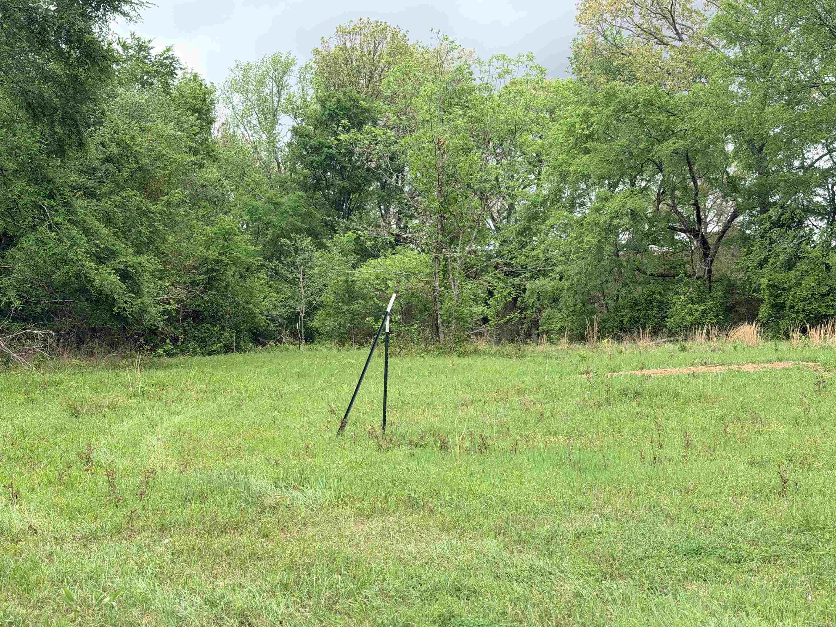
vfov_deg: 30.3
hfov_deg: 39.7
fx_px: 1159
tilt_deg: +0.2
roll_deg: -0.4
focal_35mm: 48
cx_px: 418
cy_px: 314
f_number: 1.78
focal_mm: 6.76
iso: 64
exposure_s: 1/1203
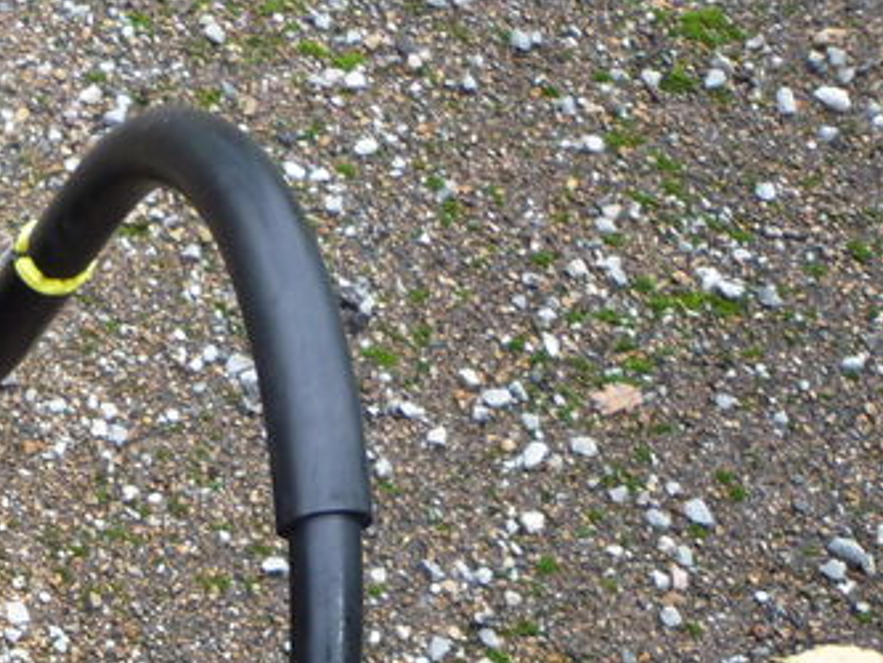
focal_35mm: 90
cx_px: -435
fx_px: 2297
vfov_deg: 15.4
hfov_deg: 19.1
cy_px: 947
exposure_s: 1/30
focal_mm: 5.2
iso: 125
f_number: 3.3
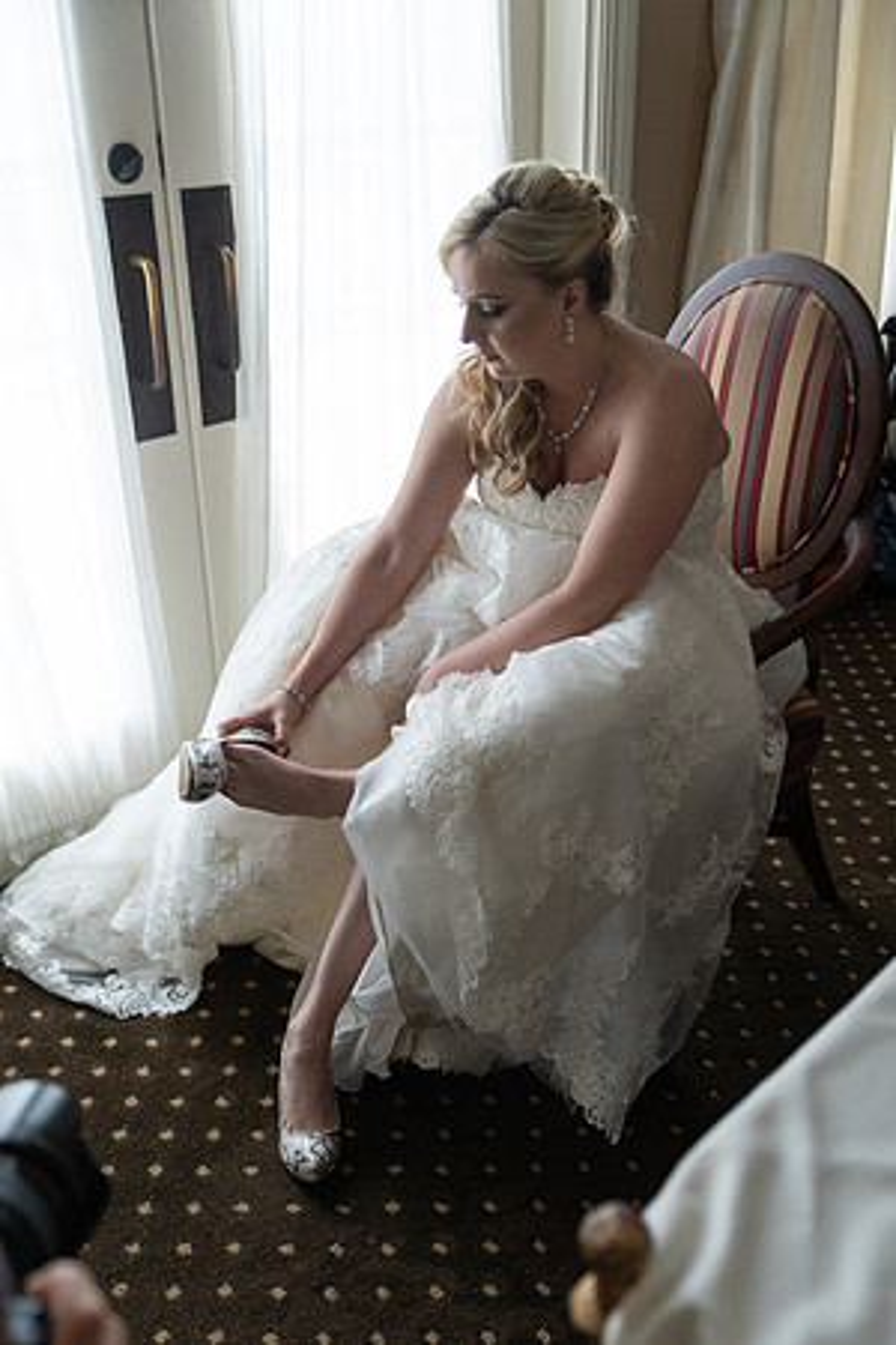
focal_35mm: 36
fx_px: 1344
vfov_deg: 53.1
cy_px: 672
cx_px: 448
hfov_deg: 36.9
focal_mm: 36
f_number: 2.8
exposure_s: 1/2500
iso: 4000
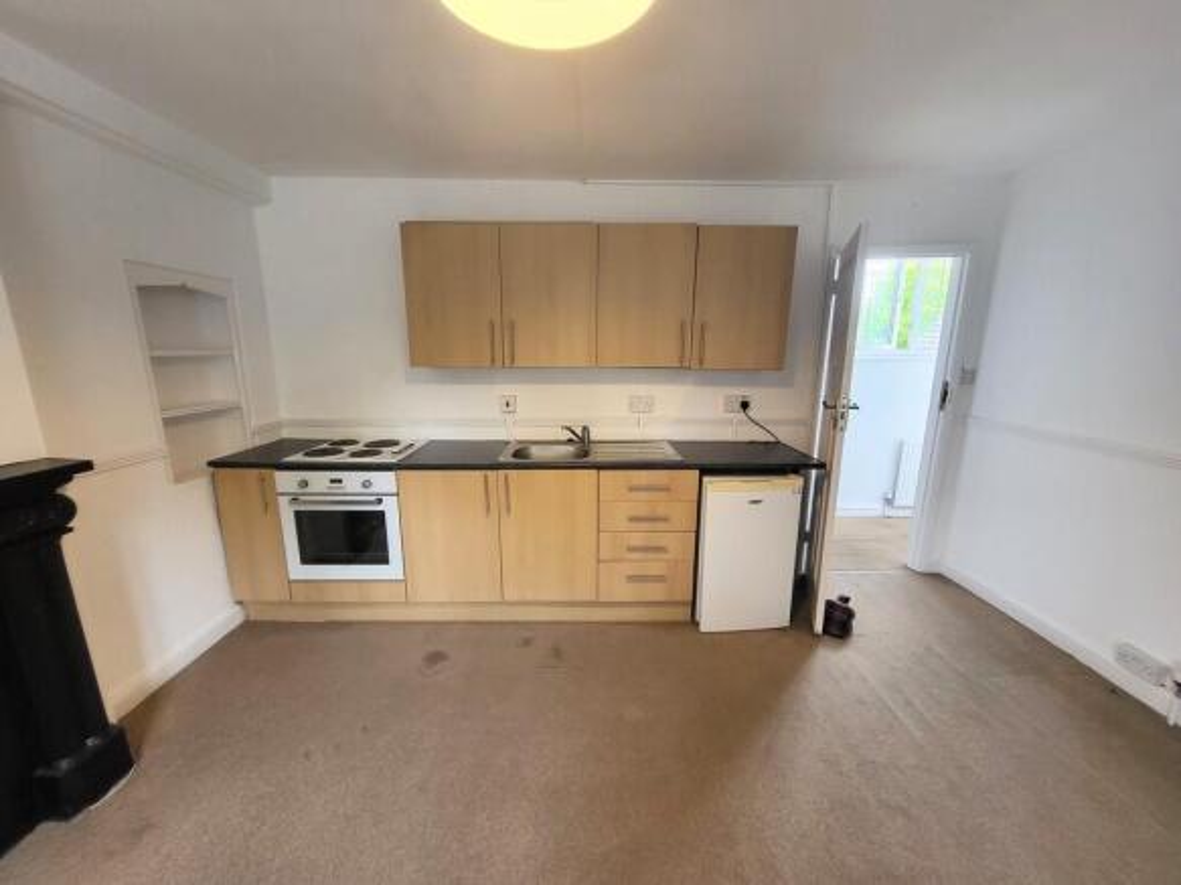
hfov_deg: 106.2
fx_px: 443
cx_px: 590
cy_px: 442
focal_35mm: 13
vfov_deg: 89.9
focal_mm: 1.74
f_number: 2.2
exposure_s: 1/50
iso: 125
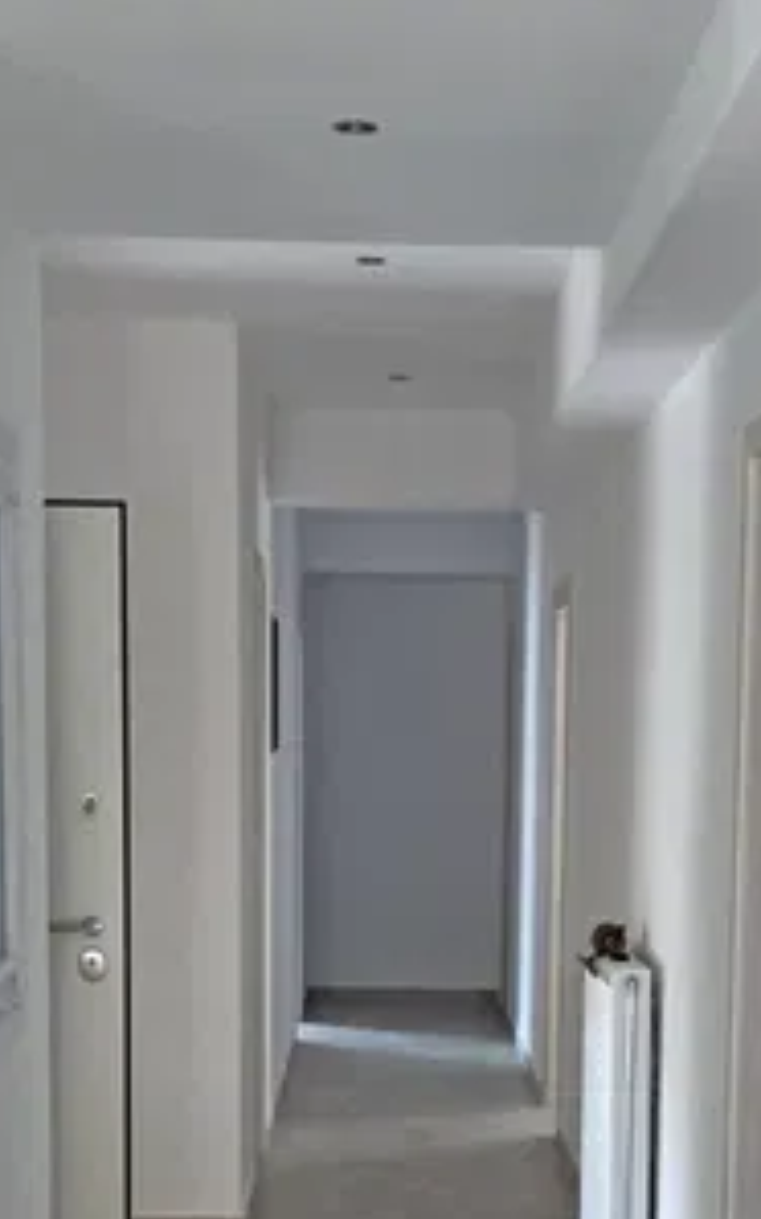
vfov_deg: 27.0
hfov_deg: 17.6
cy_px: 1064
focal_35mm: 74
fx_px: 2458
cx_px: 487
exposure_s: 1/60
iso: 200
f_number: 1.8
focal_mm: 4.25
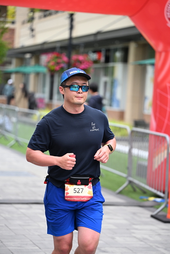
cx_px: 85
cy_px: 127
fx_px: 715
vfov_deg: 20.2
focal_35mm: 101
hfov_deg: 13.6
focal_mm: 101
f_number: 2.8
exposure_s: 1/1600
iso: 640
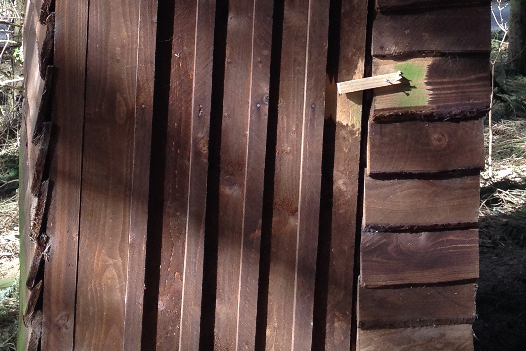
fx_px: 1476
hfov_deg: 20.2
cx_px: 290
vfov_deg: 13.2
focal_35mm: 101
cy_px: -56
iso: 64
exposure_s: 1/120
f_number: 2.4
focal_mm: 4.28
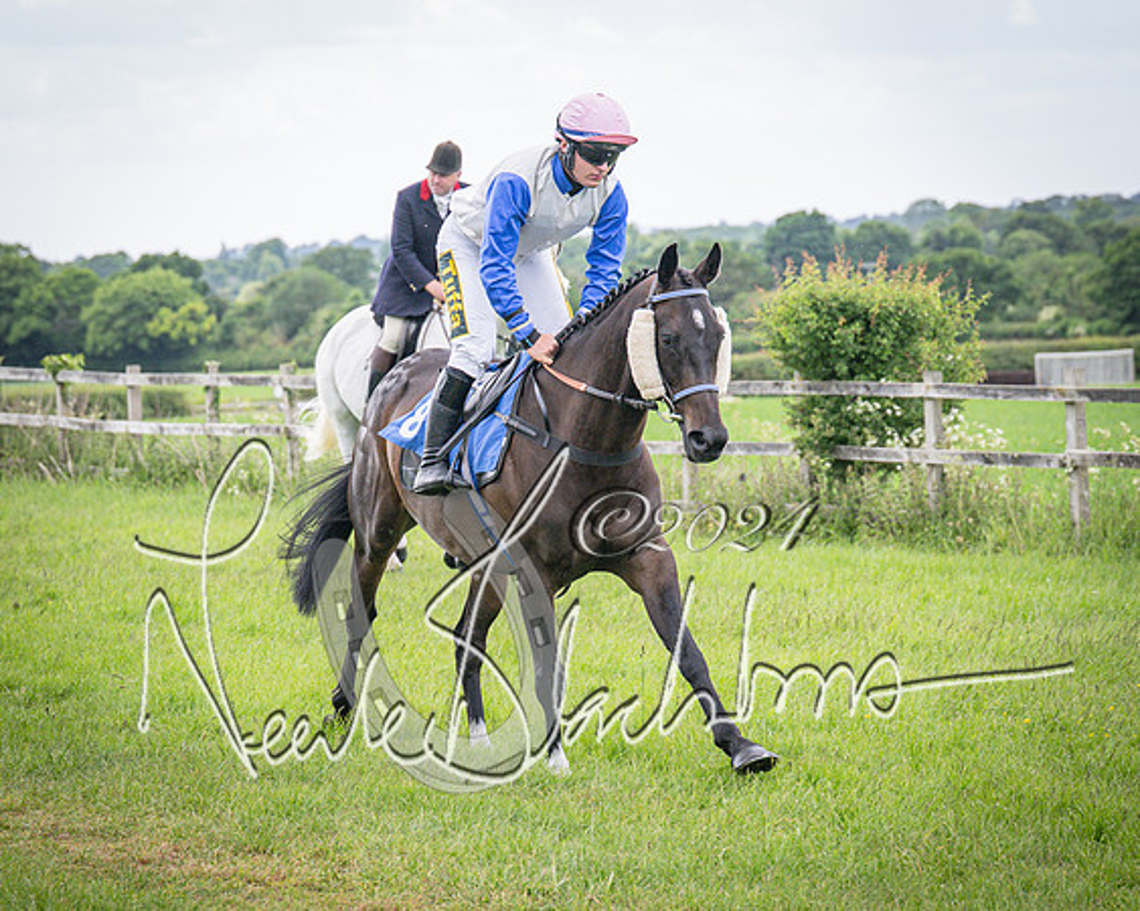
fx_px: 5928
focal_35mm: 176
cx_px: 412
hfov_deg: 11.0
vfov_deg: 8.8
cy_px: 438
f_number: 4
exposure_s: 1/1600
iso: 400
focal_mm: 84
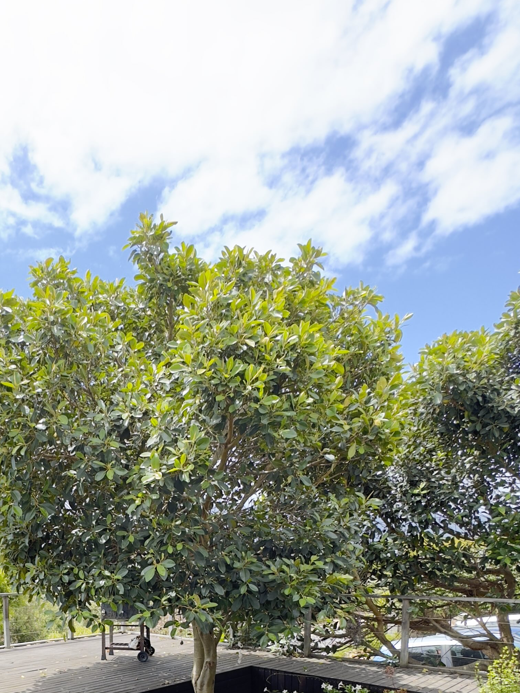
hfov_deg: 46.8
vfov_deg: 54.7
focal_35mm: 28
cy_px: 631
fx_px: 561
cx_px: 96
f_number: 2.2
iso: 40
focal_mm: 2.22
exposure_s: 1/143
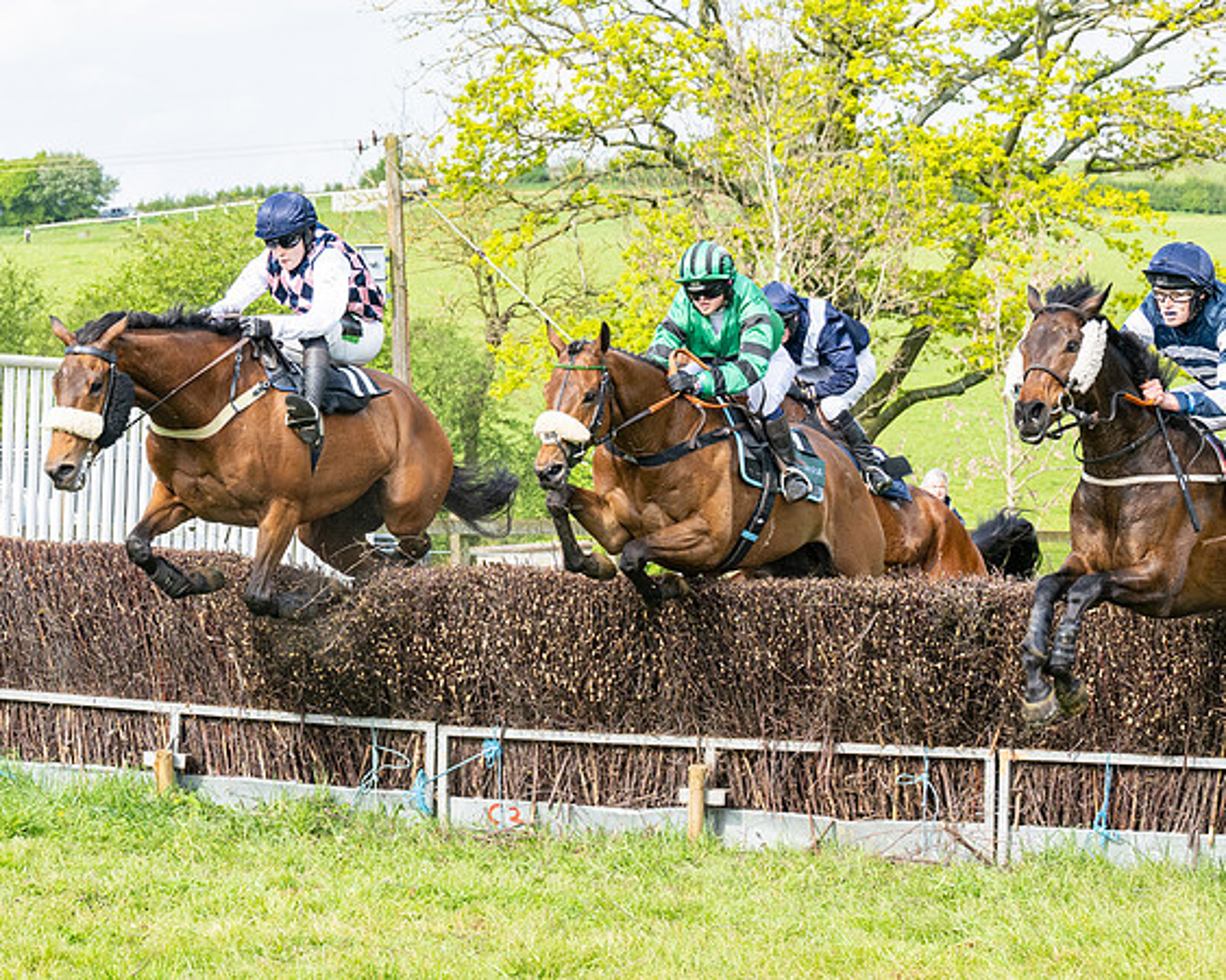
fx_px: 5262
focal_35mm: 145
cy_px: 597
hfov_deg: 13.3
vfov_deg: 10.6
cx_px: 323
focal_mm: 70
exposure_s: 1/1250
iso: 400
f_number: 5.6
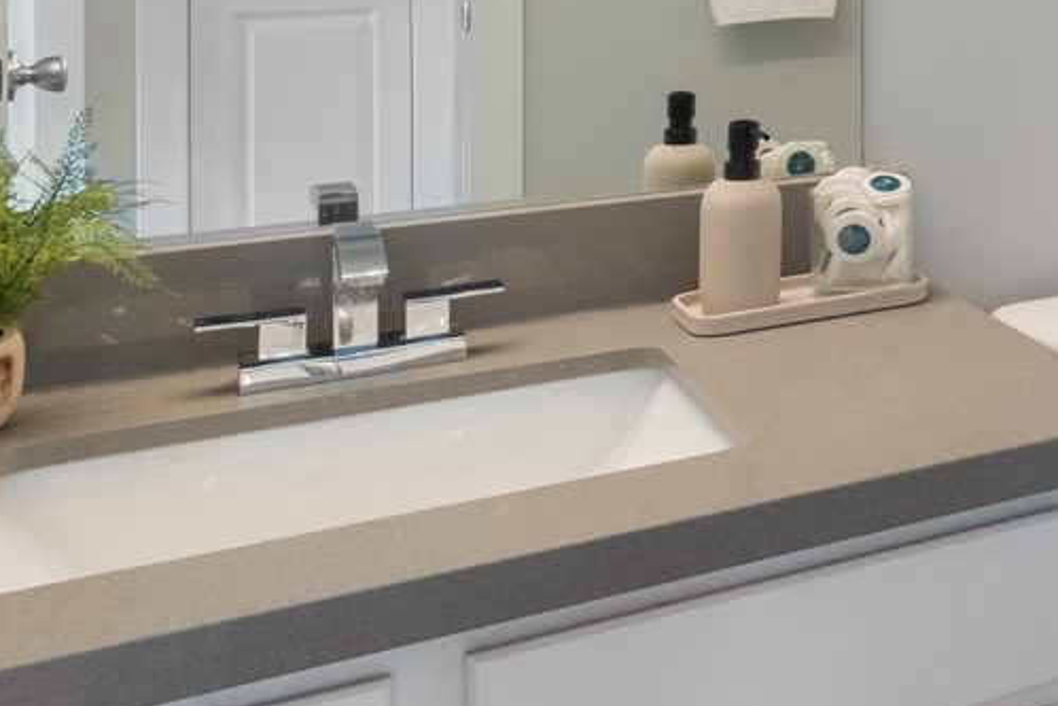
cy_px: -135
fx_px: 1499
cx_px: 1375
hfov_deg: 30.6
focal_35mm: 51
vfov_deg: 24.2
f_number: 8
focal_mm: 10
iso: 320
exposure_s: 1/1.25
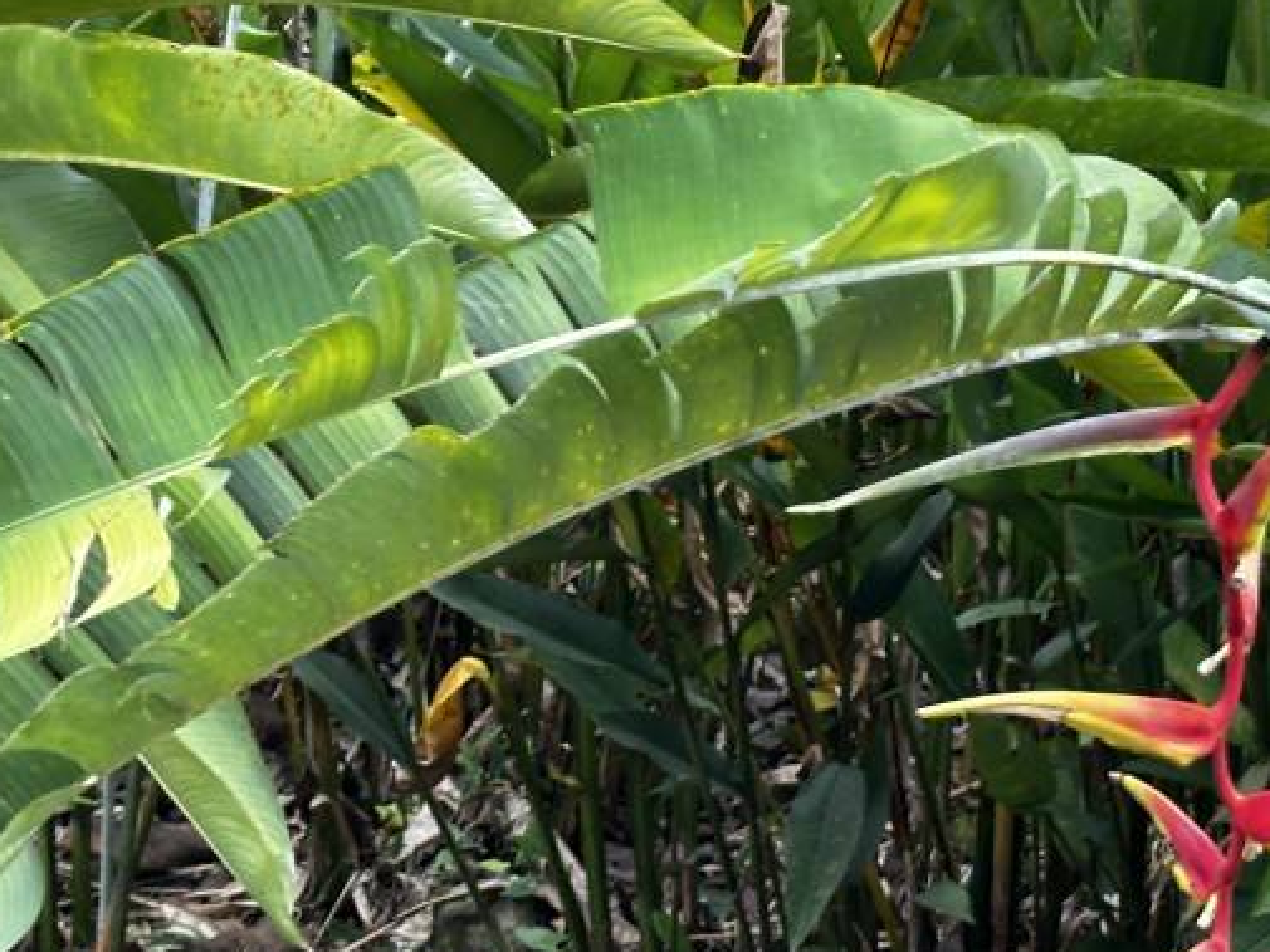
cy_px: 545
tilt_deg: -6.7
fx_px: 4183
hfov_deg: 17.3
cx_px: 533
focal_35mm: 114
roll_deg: -5.3
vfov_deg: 13.0
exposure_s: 1/172
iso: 64
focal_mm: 6.86
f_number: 1.78
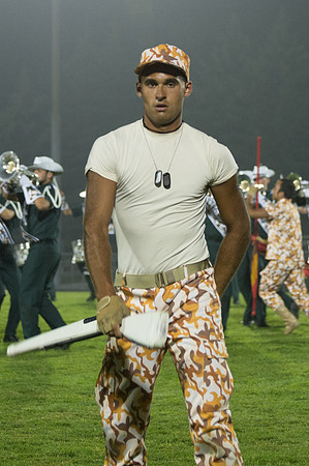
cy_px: 114
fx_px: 2550
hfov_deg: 6.9
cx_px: 156
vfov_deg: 10.4
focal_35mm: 198
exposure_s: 1/160
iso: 2500
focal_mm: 86
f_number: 4.5
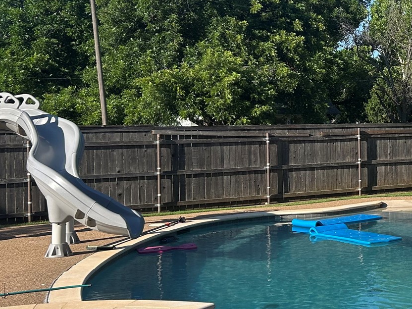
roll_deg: +0.6
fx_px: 762
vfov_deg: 22.9
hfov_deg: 28.0
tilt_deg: -0.8
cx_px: 436
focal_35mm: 64
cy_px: 115
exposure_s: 1/2353
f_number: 1.5
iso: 50
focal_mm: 5.7
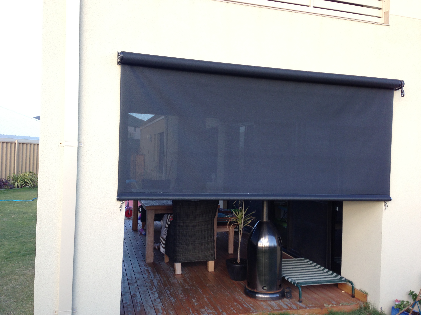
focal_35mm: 33
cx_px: 210
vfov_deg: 42.9
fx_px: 401
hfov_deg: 55.4
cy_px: 158
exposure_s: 1/135
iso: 50
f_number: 2.4
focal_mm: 4.13
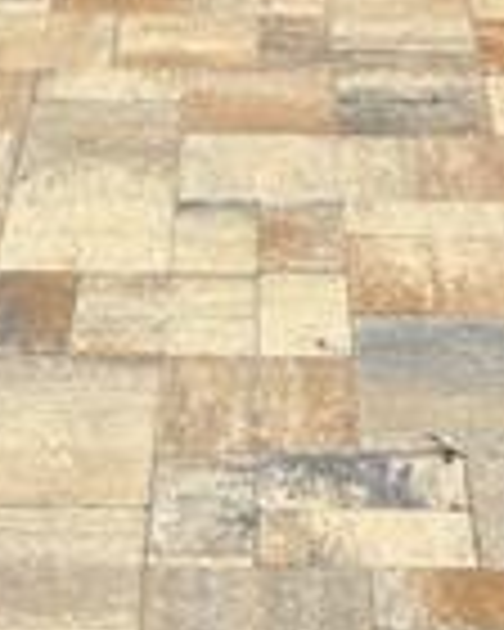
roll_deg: -2.0
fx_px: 2592
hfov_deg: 11.1
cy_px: -724
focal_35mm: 139
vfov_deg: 12.0
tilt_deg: -4.0
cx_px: 216
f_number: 1.6
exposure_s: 1/5076
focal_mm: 5.96
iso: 50
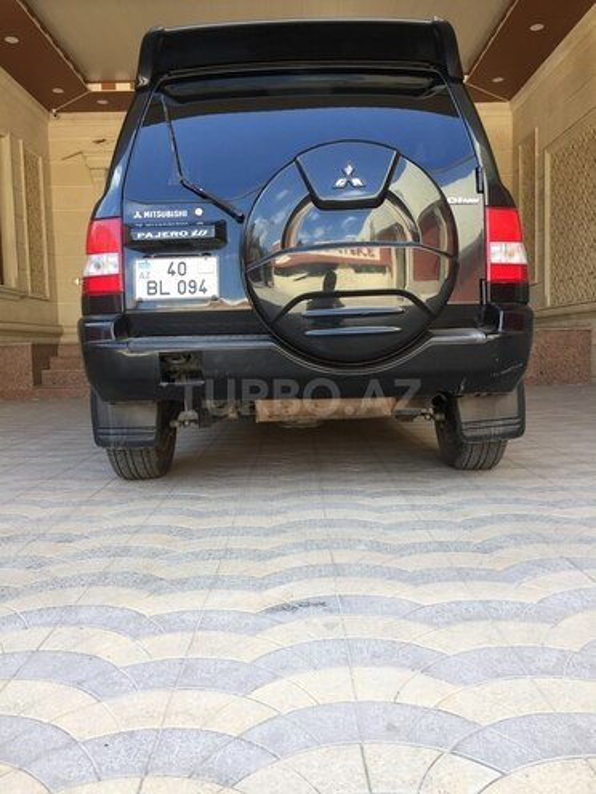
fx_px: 666
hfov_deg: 48.2
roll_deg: +1.3
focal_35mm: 29
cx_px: 298
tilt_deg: -6.7
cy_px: 397
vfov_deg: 61.7
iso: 32
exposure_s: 1/100
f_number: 2.2
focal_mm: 4.15
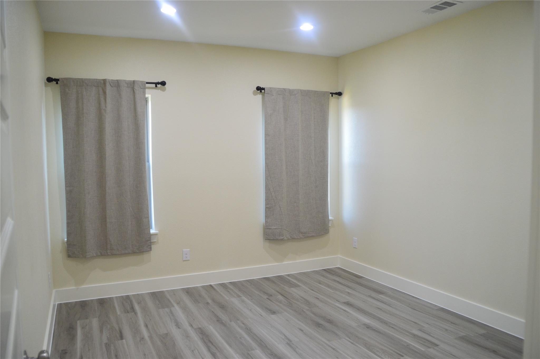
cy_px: 180
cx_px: 270
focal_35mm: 27
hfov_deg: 67.4
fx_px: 405
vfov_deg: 47.8
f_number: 5.6
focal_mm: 18
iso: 800
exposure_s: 1/60
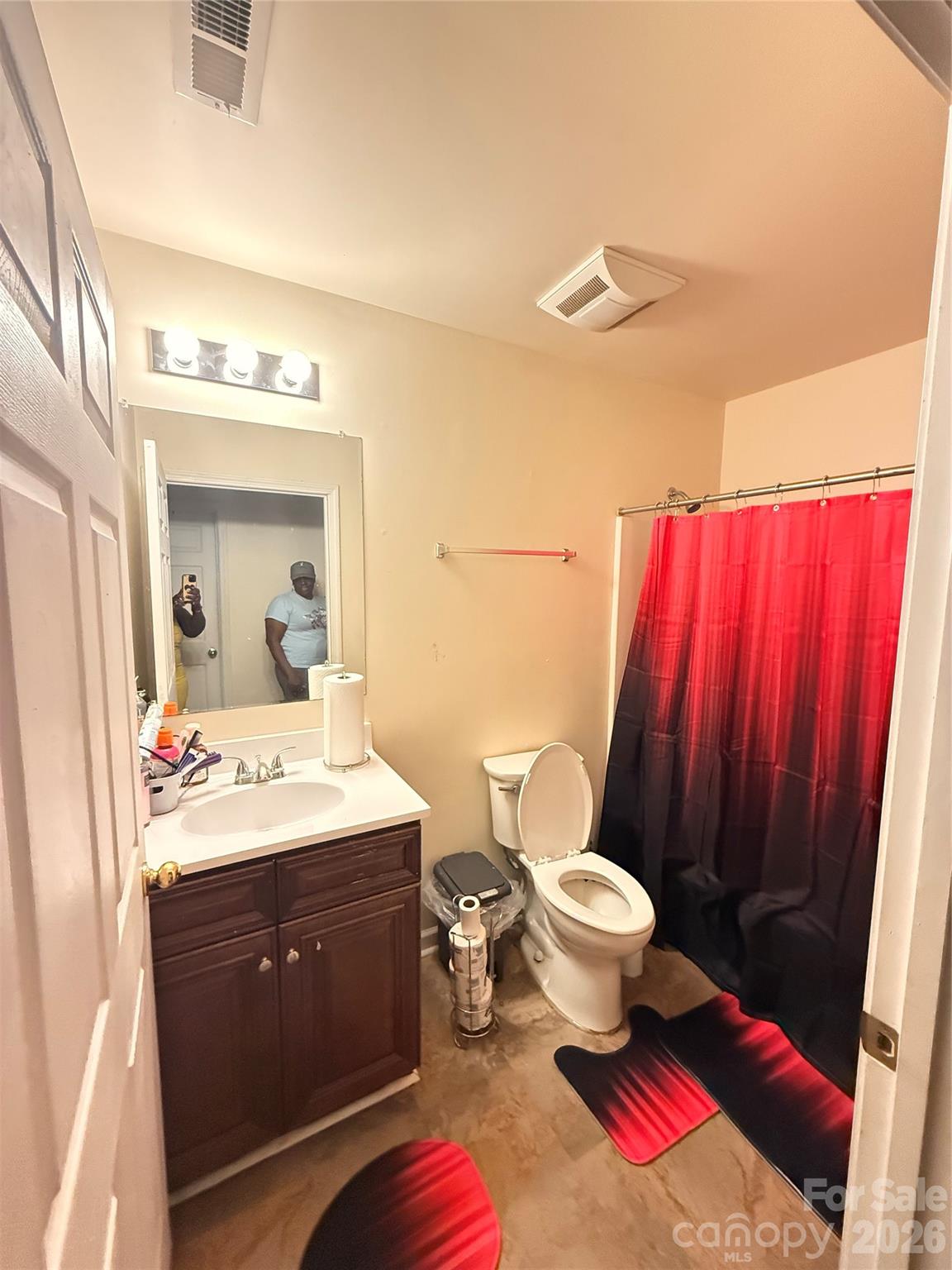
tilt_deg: -7.3
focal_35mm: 14
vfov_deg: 102.1
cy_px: 635
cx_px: 476
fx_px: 513
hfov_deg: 85.7
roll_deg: -1.3
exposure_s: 1/60
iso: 1000
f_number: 2.2
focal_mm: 2.22
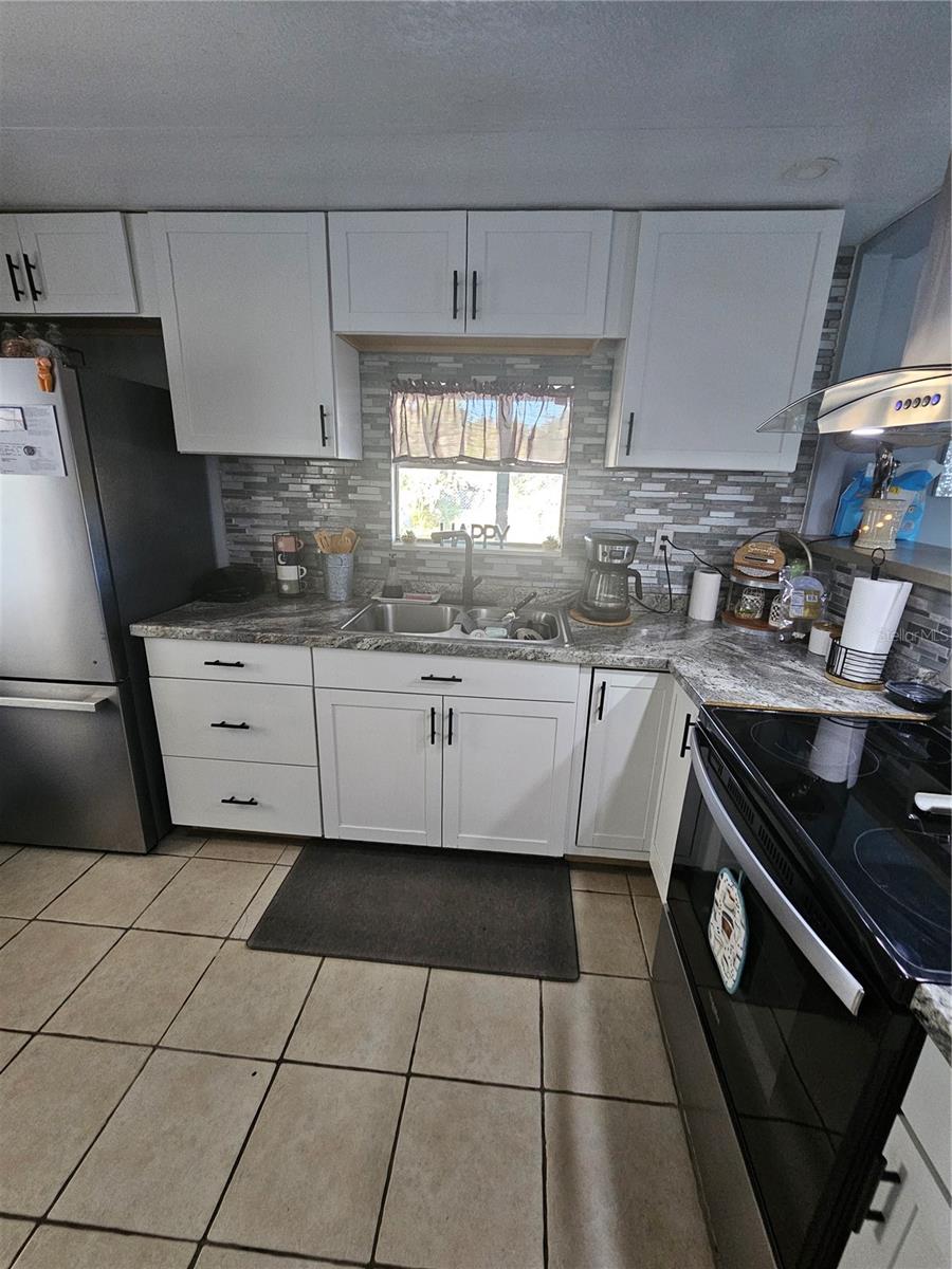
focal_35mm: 13
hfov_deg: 89.9
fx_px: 477
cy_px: 634
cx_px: 476
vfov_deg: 106.2
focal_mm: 2.2
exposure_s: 1/30
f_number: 2.2
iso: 500
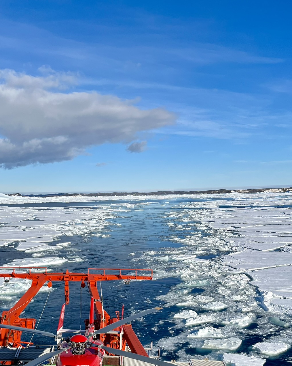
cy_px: 262
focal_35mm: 41
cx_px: 98
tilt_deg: -10.0
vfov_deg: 43.7
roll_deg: +1.1
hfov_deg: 36.1
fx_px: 443
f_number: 1.6
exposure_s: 1/6897
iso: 50
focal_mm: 5.1
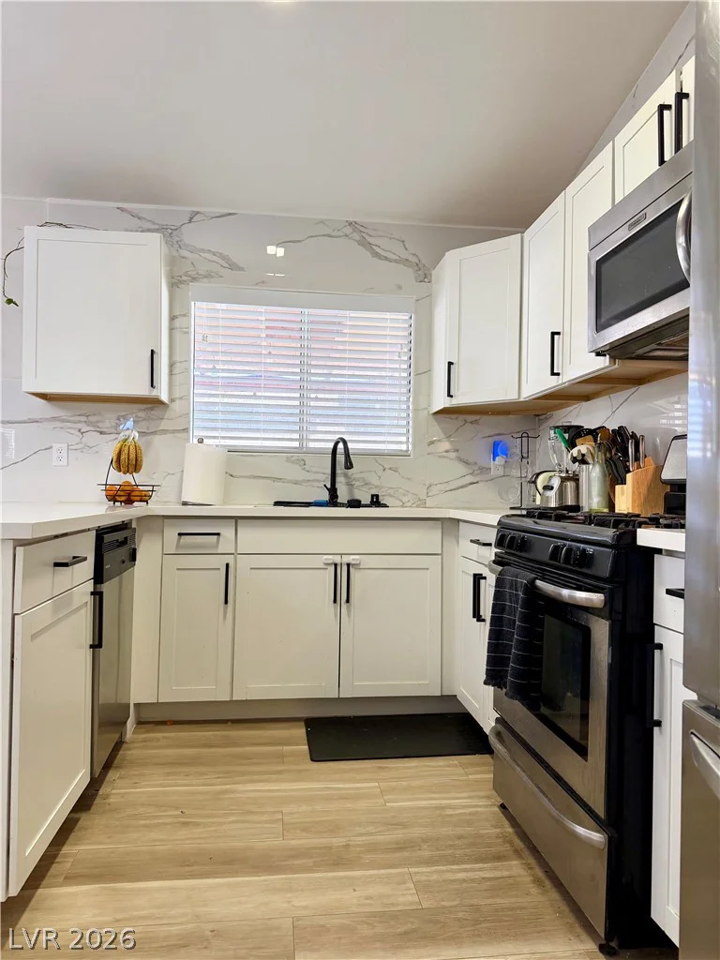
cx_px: 360
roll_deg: -1.2
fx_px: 666
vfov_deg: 71.6
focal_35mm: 24
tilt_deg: +0.8
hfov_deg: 56.8
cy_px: 480
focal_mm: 6.76
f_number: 1.78
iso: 200
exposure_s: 1/120
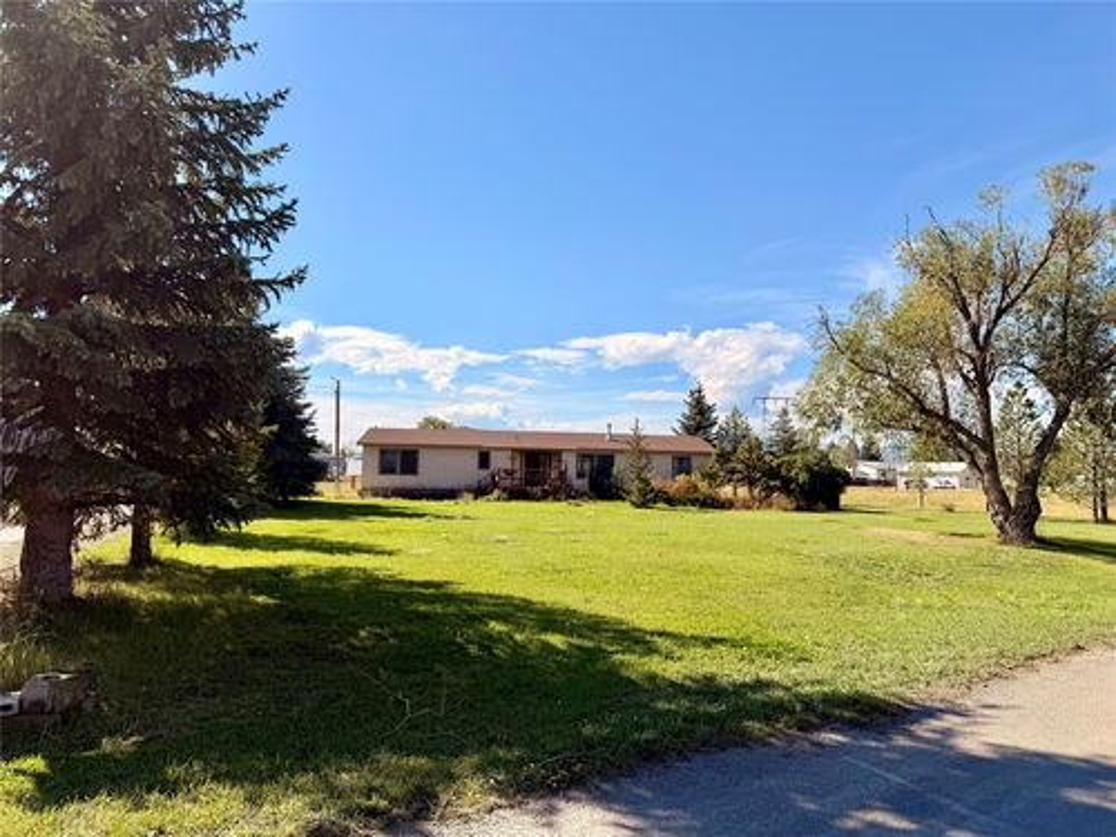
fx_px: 774
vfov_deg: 56.8
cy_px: 418
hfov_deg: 71.6
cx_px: 558
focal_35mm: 24
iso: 80
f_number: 1.78
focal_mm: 6.76
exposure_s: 1/5714
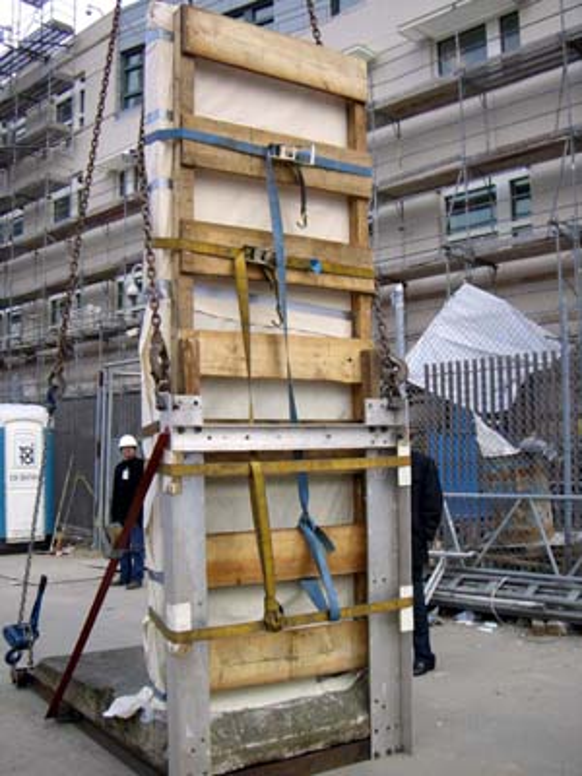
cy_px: 388
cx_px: 291
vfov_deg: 49.0
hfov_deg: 37.7
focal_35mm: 38
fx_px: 852
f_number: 2.7
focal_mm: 6.2
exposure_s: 1/250
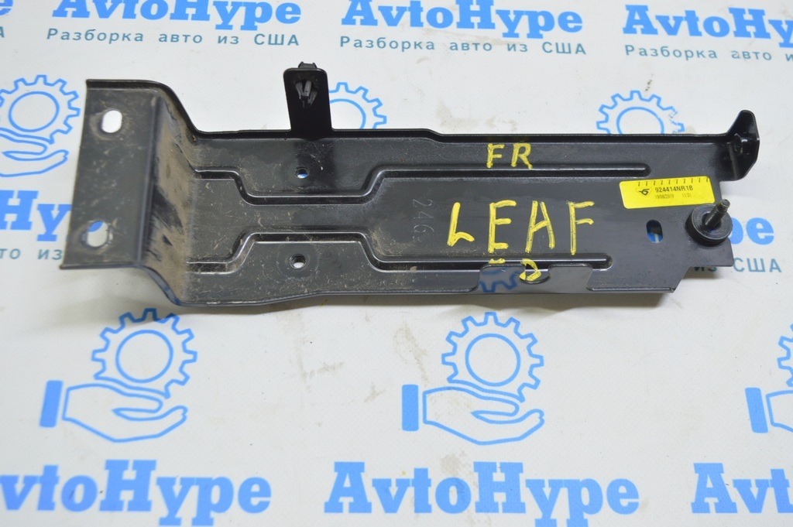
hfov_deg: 46.4
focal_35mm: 42
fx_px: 924
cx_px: 396
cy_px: 264
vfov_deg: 31.8
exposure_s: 1/20
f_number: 5.6
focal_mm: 28
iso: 400
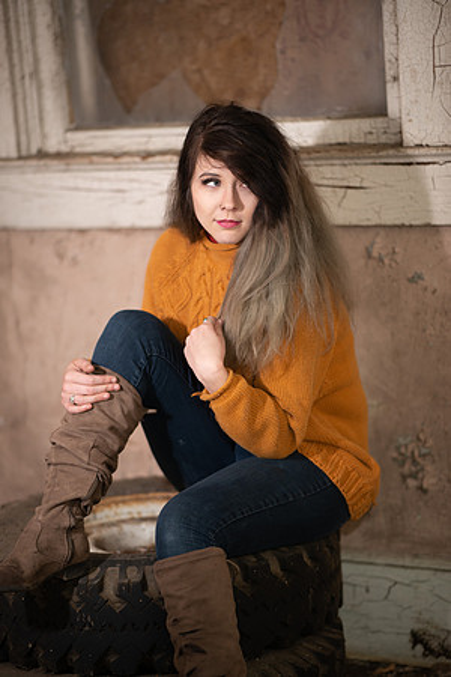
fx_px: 1973
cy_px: 338
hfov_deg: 13.0
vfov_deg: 19.5
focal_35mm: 105
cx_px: 226
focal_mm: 105
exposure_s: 1/800
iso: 320
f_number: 1.6
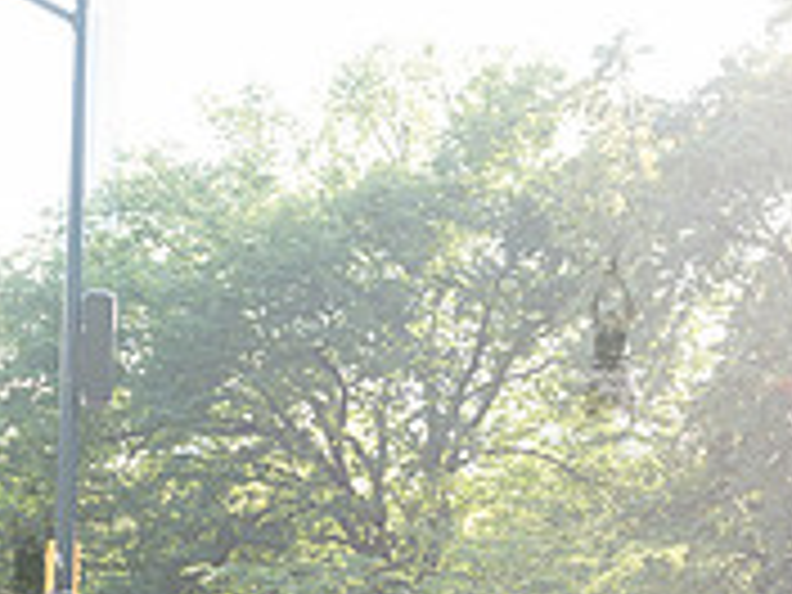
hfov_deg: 25.3
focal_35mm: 76
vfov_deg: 18.1
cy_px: 772
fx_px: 1739
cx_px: 608
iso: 200
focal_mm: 24
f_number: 4
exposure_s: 1/125
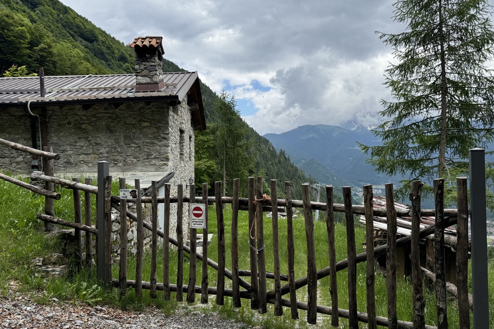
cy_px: 162
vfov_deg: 49.5
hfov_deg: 69.4
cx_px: 248
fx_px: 357
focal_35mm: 26
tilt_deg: +0.4
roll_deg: +1.2
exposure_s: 1/2604
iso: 80
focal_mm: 6.76
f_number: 1.78
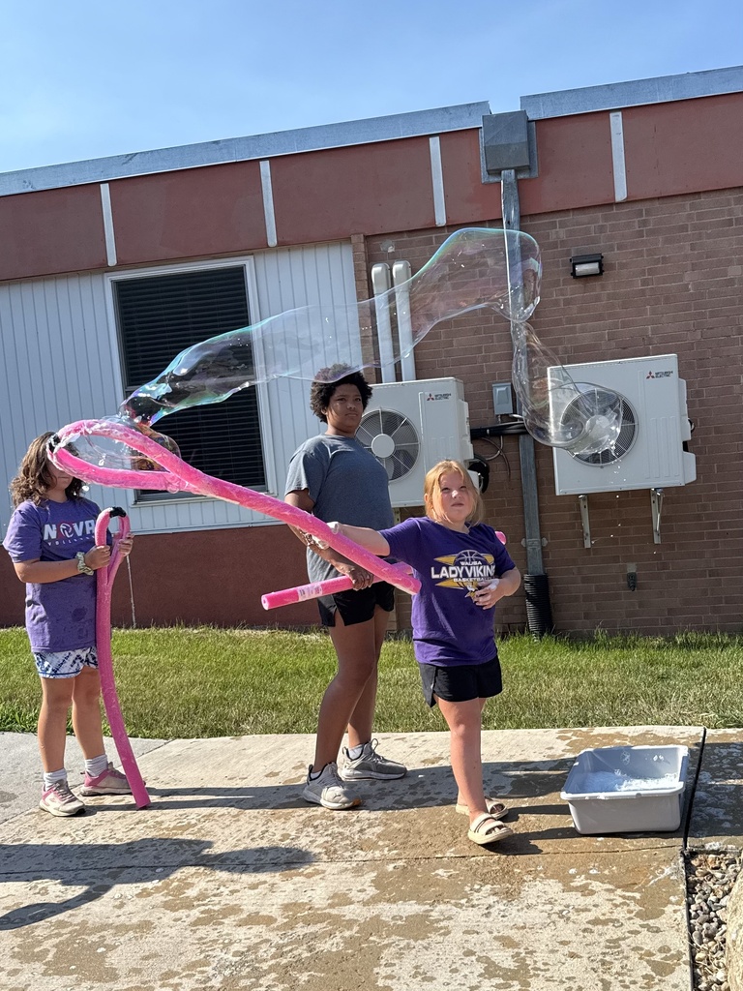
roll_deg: +4.7
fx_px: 687
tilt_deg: -4.6
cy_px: 496
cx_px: 372
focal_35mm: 24
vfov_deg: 71.6
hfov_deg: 56.8
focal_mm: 6.76
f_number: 1.78
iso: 80
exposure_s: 1/3425
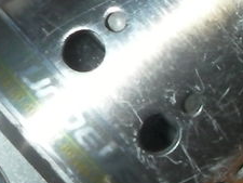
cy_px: 34
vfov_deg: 8.8
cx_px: -62
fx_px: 1187
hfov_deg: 11.4
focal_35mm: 169
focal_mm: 6.3
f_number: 5.6
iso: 200
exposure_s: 1/30
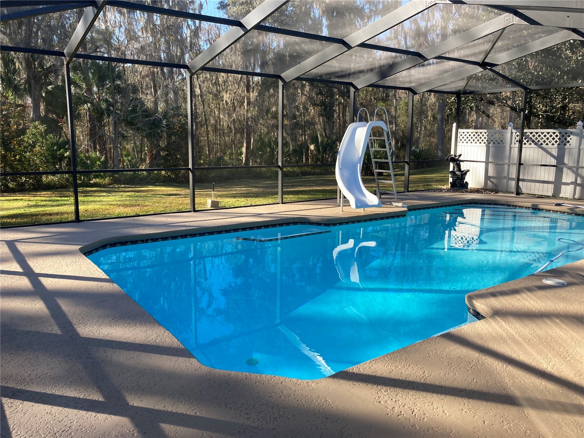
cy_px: 219
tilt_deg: -9.1
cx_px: 292
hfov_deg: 63.4
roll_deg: -1.3
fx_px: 472
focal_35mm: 28
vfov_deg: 49.7
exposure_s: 1/395
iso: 20
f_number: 1.8
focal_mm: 3.99
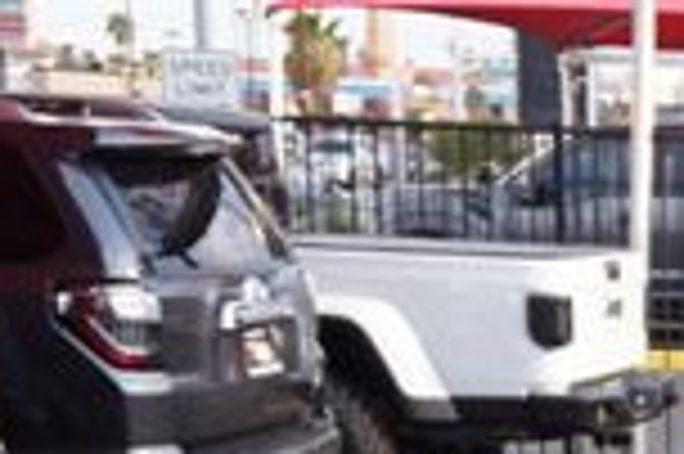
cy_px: 868
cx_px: 1314
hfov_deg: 12.6
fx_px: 2754
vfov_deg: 9.0
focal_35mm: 145
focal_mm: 23
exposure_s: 1/160
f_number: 4.5
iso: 100
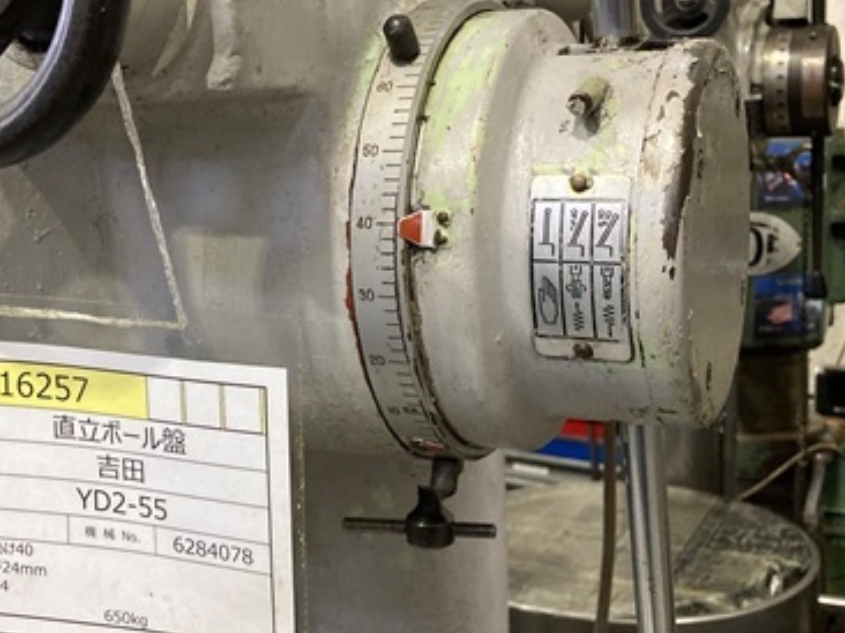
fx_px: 1195
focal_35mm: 49
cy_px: 284
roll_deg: +1.4
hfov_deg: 38.9
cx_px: 369
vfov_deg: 29.6
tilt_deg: -8.8
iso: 250
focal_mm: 3.99
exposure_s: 1/60
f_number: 1.8
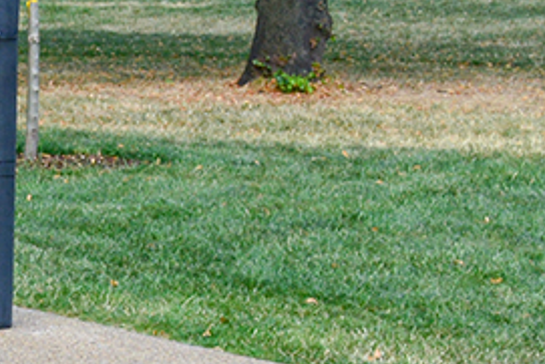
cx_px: -553
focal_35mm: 216
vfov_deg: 6.3
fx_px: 3272
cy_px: 559
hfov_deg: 9.0
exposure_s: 1/200
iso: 400
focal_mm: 26
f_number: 10
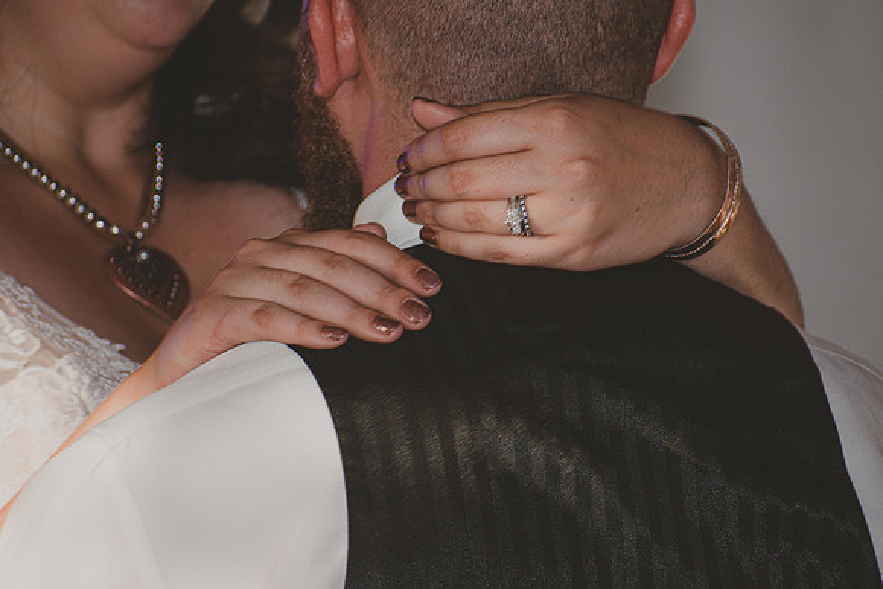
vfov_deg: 3.1
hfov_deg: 4.6
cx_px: 442
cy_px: 294
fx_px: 11040
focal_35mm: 450
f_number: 6.3
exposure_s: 1/125
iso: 250
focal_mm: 300
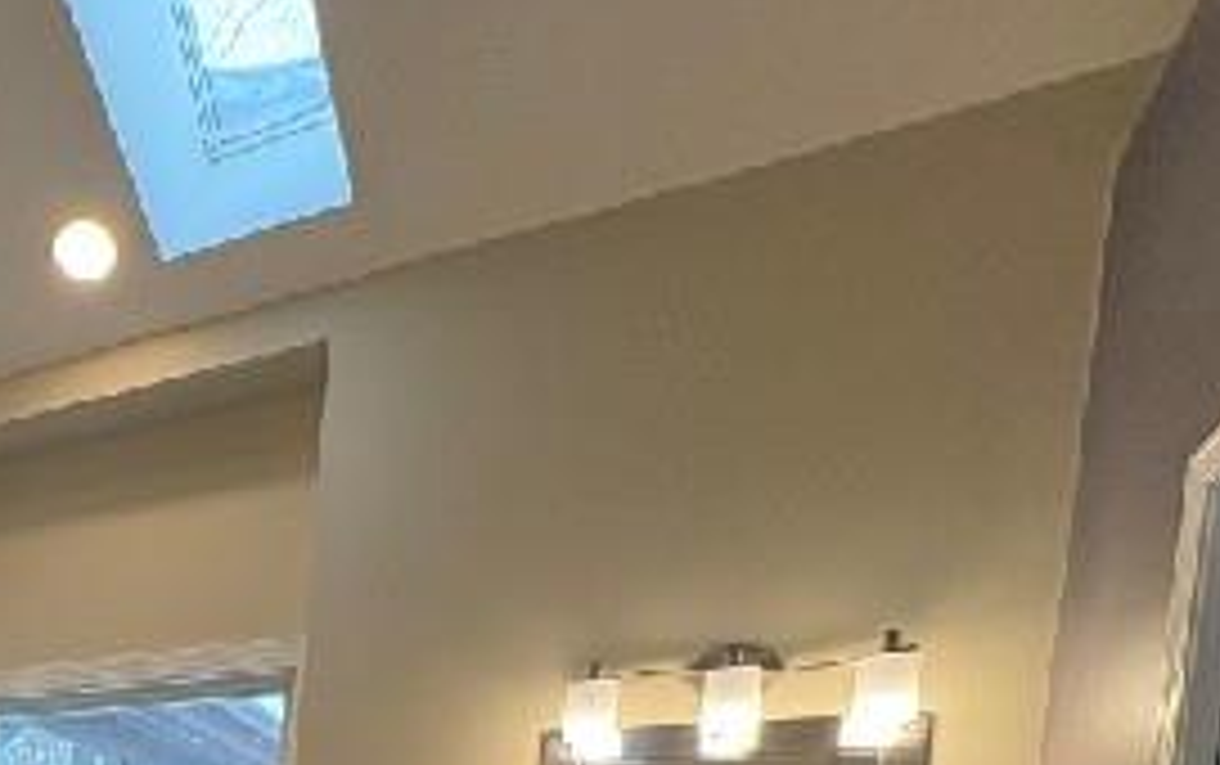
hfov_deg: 43.7
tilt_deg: -3.5
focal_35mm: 35
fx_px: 1165
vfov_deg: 28.7
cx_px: -99
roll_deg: -3.2
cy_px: 1030
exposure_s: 1/60
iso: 125
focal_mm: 2.22
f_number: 2.2
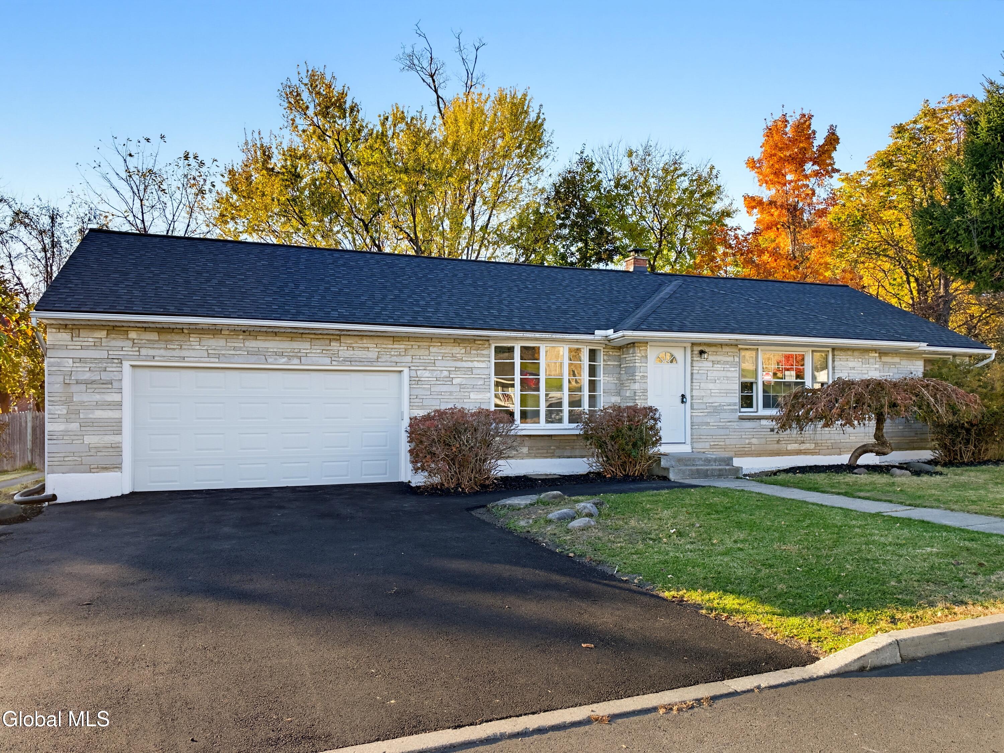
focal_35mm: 24
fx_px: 696
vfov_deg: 56.8
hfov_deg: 71.6
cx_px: 502
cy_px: 376
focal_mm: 6.9
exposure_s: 1/1689
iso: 100
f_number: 1.8
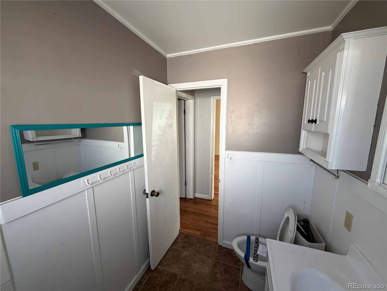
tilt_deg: -9.1
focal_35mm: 14
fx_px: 157
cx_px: 194
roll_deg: +0.6
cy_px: 146
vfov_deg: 85.7
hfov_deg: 102.1
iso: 200
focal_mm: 2.22
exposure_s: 1/121
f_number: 2.2
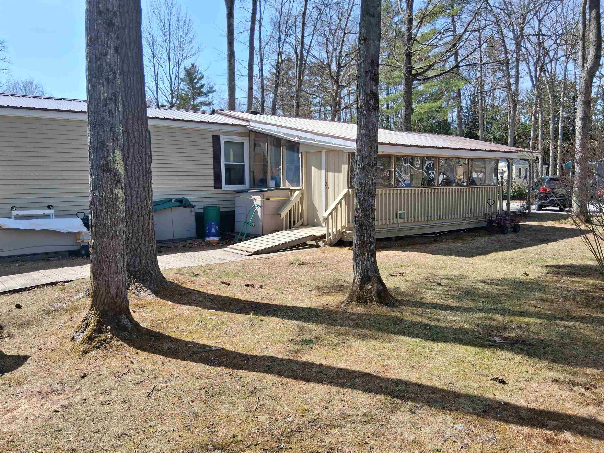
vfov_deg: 53.1
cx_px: 302
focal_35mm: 26
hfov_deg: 67.3
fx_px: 454
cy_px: 226
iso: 25
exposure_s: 1/596
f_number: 1.8
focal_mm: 3.98
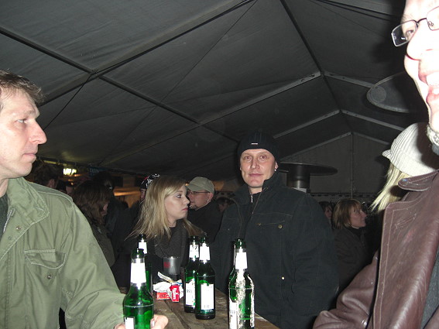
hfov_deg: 49.0
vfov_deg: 37.7
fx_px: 482
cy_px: 164
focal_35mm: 38
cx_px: 220
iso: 200
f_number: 2.8
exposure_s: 1/60
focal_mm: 7.9
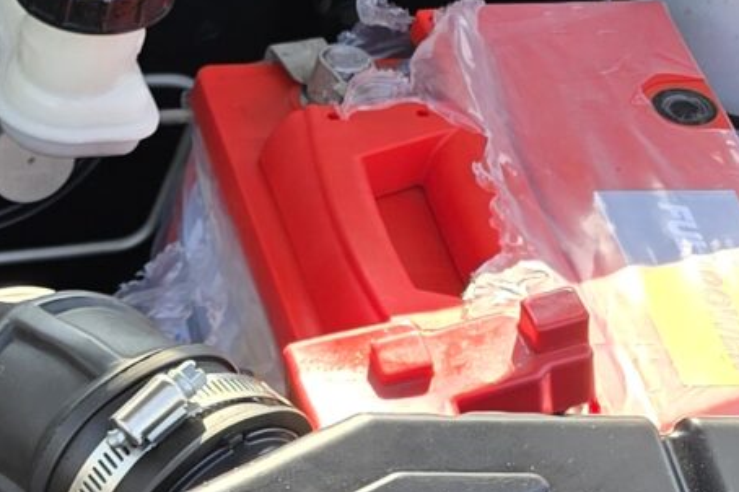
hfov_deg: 12.9
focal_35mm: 135
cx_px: -814
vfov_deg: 9.8
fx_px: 2769
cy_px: 762
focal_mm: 6.3
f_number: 1.7
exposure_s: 1/180
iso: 20
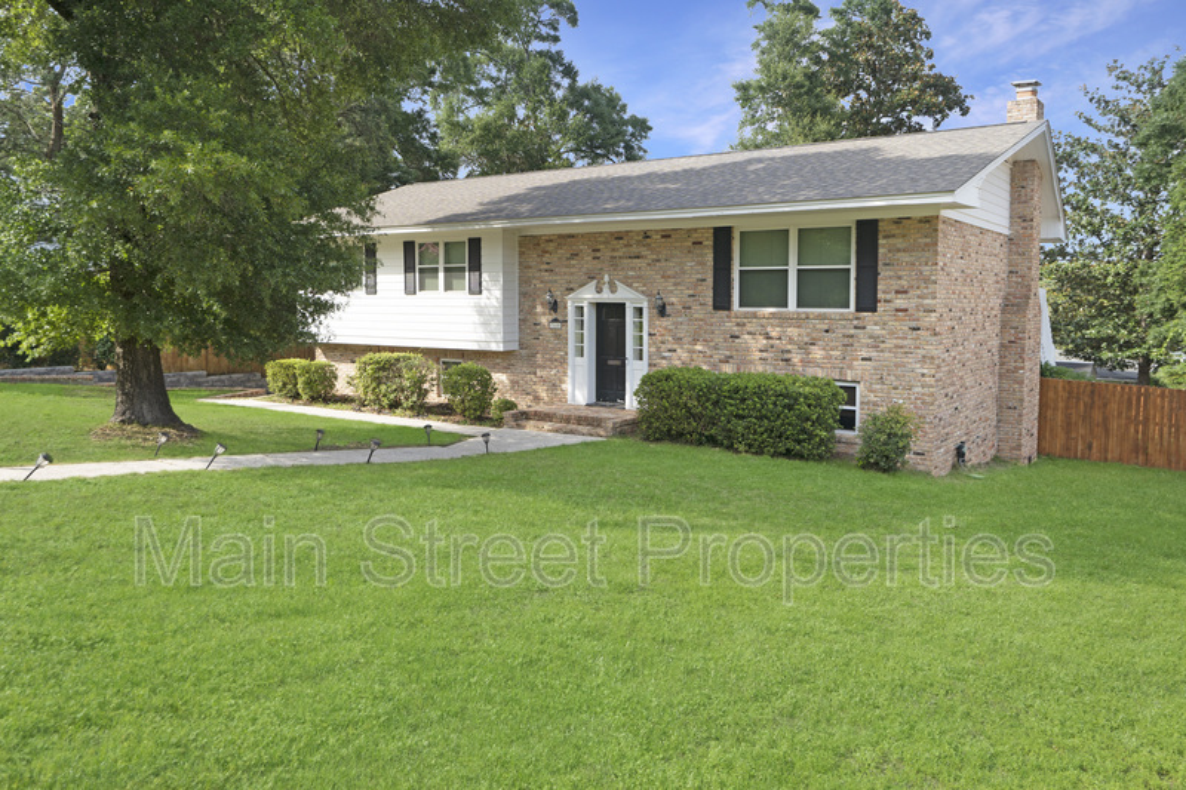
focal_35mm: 26
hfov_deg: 69.4
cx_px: 593
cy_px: 395
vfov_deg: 49.5
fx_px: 856
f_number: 7.1
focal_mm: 26
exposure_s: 1/100
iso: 100
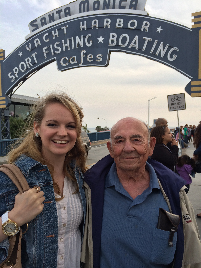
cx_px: 100
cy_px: 134
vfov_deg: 60.0
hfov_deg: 46.8
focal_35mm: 30
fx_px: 232
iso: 32
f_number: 2.2
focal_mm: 4.12
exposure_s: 1/774
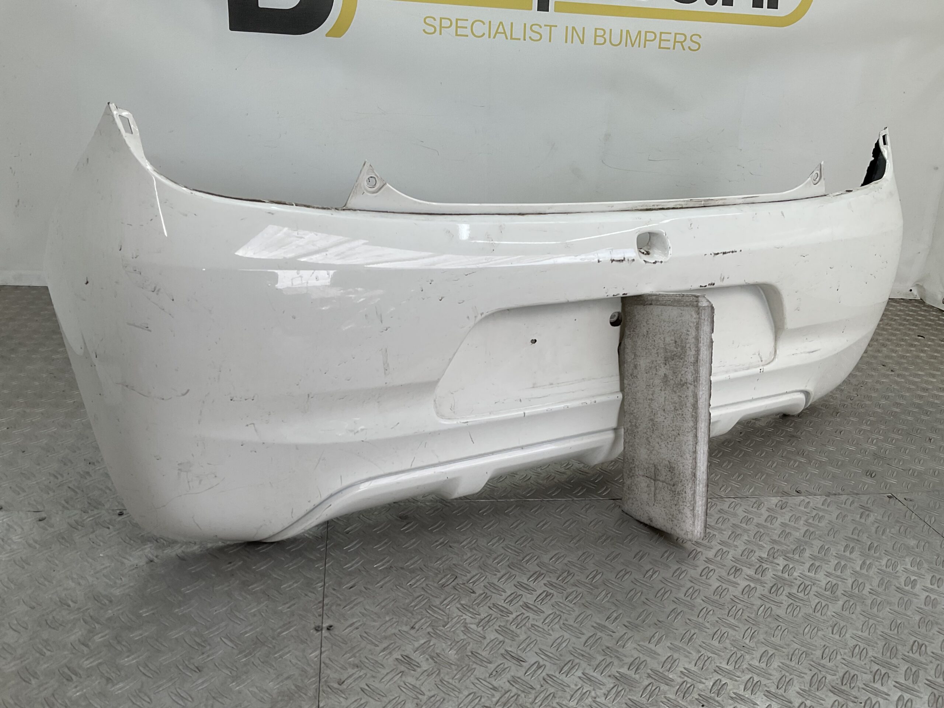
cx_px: 472
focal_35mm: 29
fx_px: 791
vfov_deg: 48.2
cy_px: 354
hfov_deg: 61.7
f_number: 1.8
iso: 16
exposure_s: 1/283
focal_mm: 3
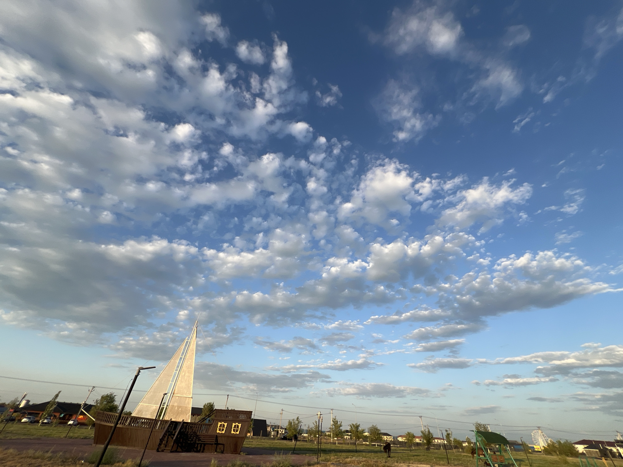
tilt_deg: +38.2
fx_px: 234
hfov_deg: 106.2
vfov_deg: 89.9
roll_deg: -3.6
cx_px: 312
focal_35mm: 13
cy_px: 234
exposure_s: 1/641
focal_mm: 1.57
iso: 32
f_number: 1.8
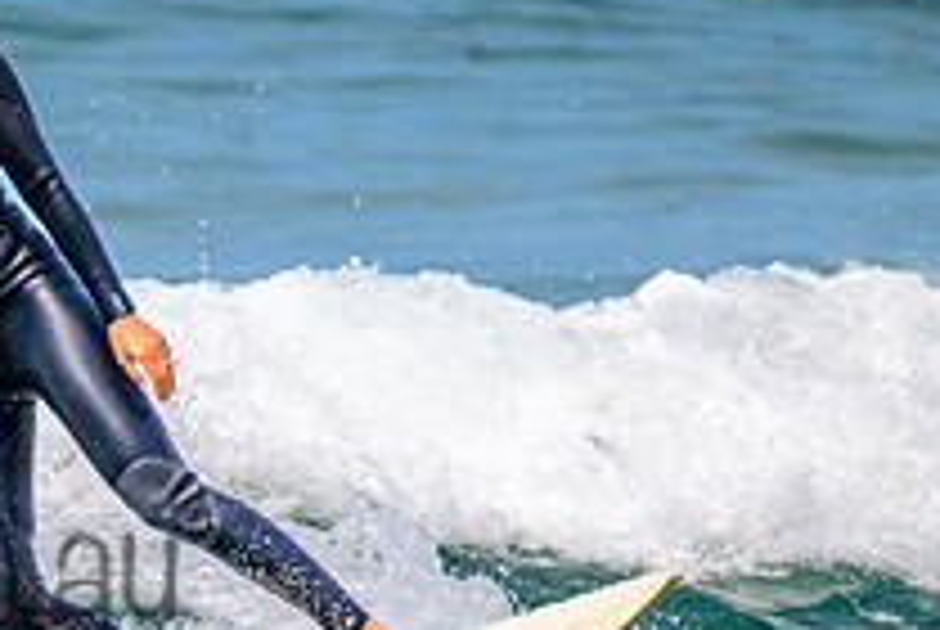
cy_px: 574
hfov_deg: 0.8
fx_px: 66833
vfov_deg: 0.5
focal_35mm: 2556
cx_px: -221
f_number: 11
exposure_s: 1/2000
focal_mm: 800
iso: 1000
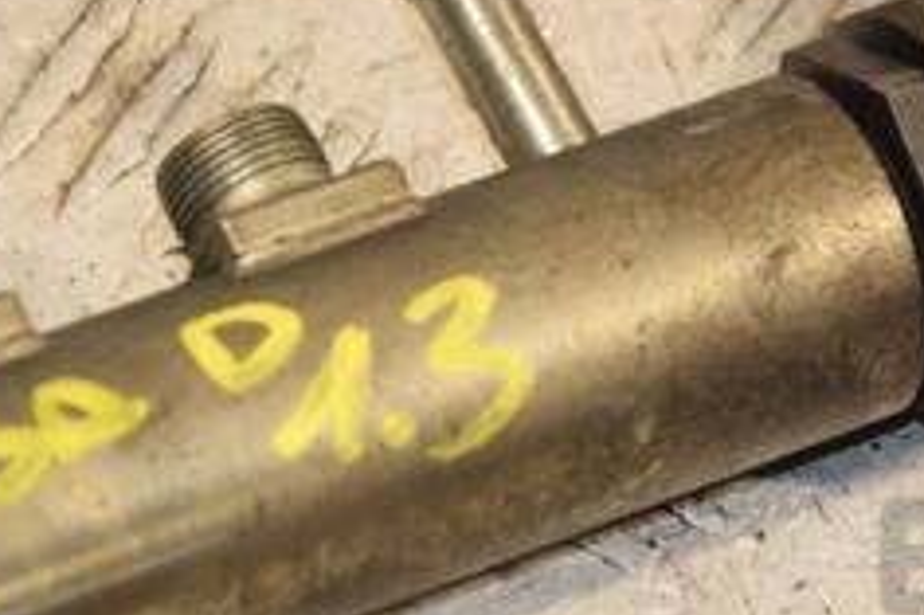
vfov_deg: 3.4
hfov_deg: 5.1
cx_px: 807
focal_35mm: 401
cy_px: 35
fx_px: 10292
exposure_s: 1/200
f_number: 6.3
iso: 800
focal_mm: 105
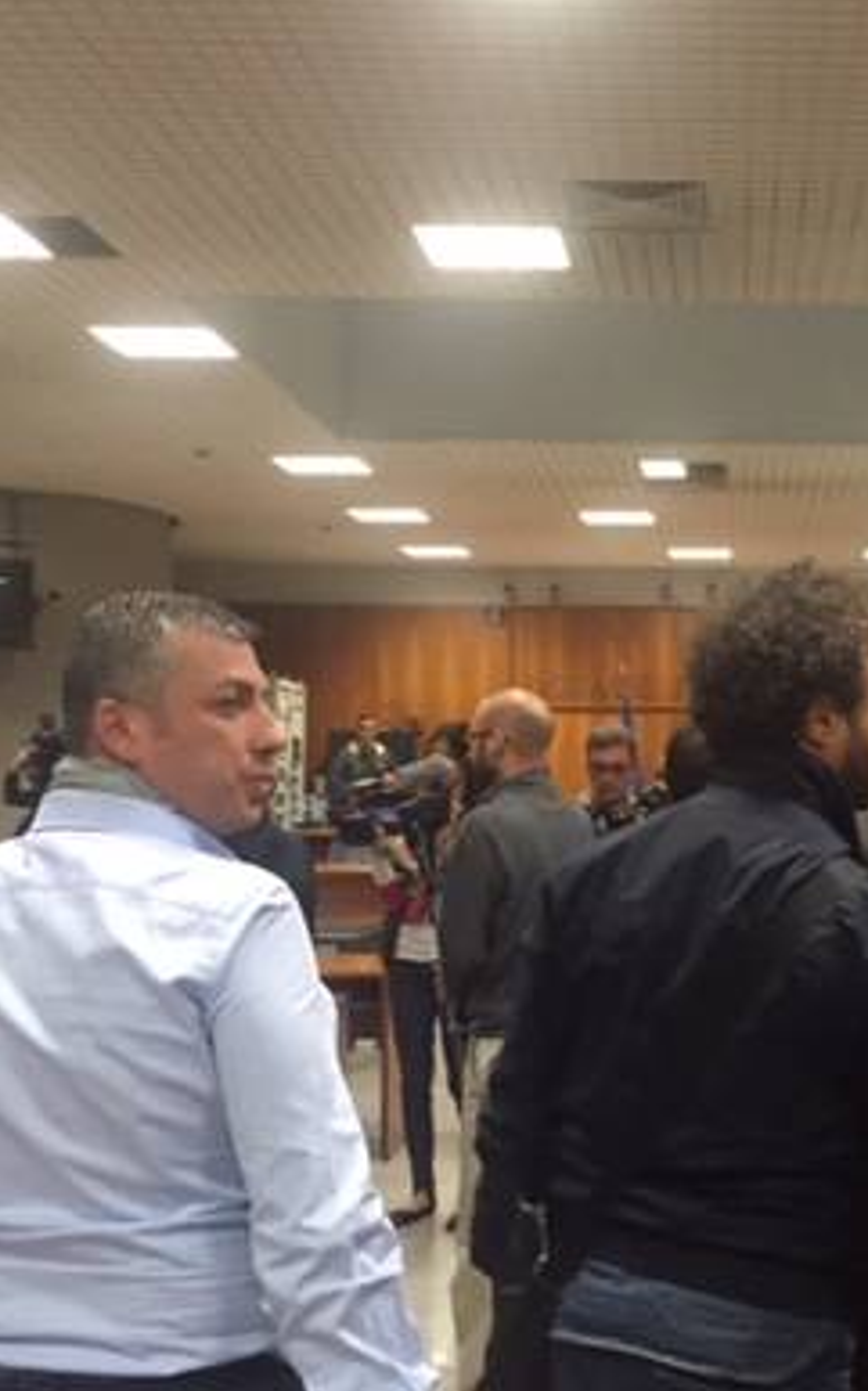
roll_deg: -0.5
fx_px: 1932
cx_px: 792
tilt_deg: -1.9
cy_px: 843
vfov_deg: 39.4
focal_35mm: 51
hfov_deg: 24.5
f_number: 2.2
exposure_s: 1/25
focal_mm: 4.15
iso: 250
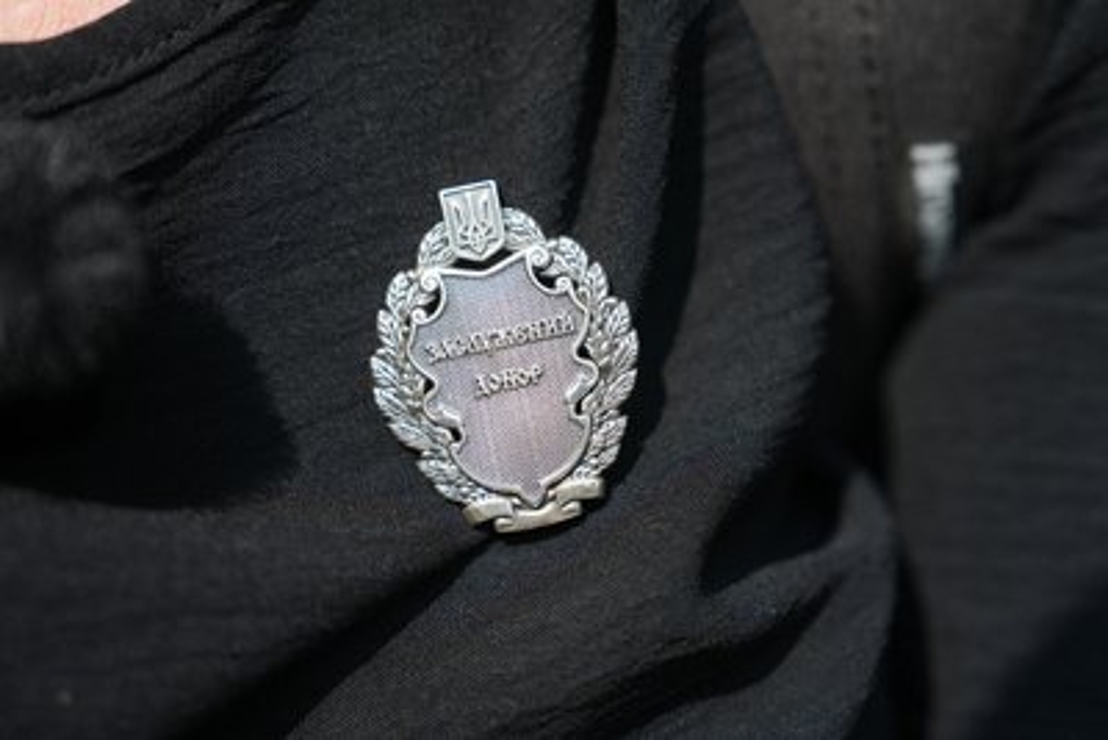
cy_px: 370
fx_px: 2155
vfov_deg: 19.5
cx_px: 554
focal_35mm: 70
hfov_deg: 28.8
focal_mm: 70
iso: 400
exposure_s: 1/125
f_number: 2.8
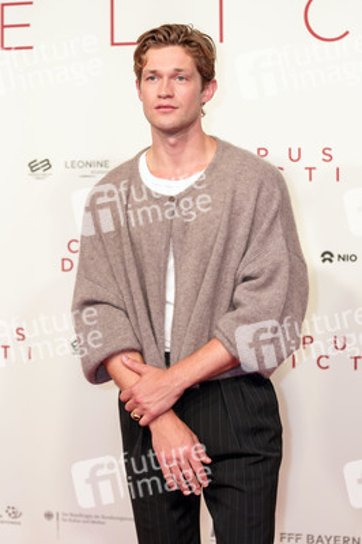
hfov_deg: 19.4
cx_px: 181
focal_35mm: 70
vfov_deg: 28.9
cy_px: 272
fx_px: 1058
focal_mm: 70
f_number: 2.8
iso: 320
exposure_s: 1/200
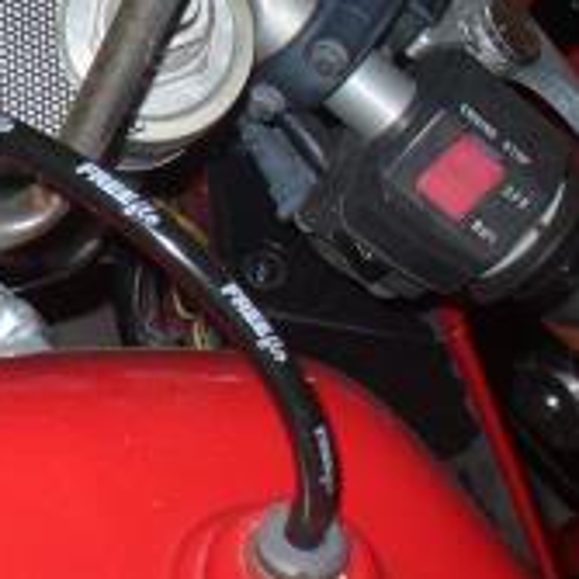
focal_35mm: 125
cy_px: -121
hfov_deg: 13.2
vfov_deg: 13.6
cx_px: -291
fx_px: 2365
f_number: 2.8
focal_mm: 6.1
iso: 100
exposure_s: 1/60
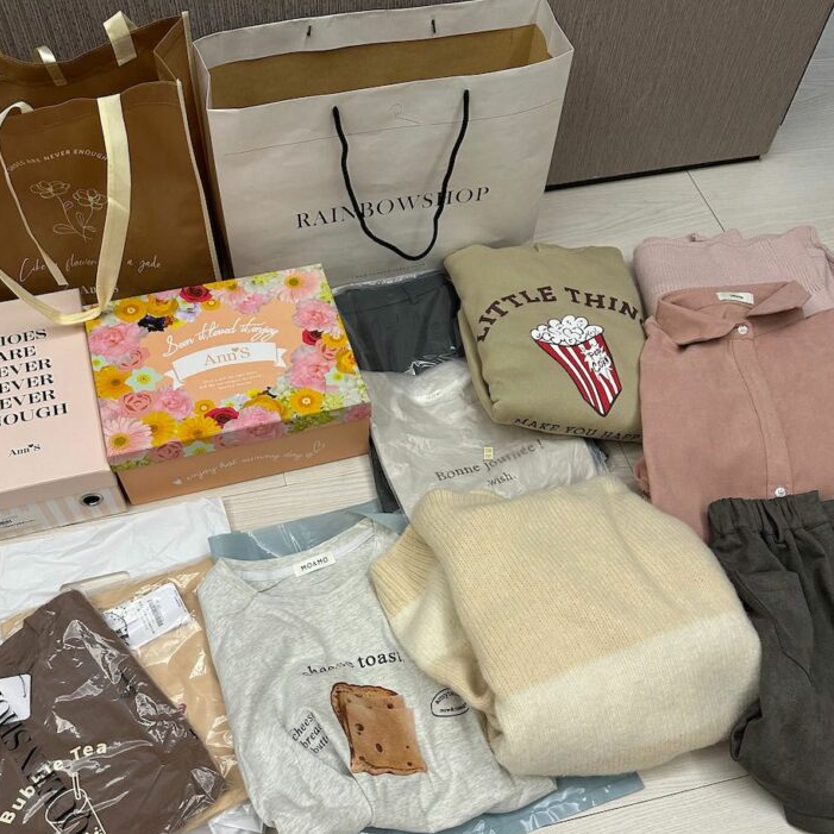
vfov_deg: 51.8
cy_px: 533
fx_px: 845
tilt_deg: -58.7
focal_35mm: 31
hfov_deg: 52.5
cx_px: 396
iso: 200
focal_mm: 6.86
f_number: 1.78
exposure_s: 1/60
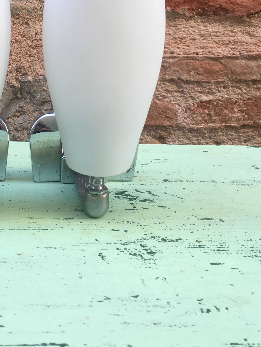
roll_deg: +0.4
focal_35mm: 53
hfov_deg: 26.8
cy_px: 49
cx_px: 35
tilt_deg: -4.5
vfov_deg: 34.6
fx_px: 533
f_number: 2.2
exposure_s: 1/100
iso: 25
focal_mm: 4.15
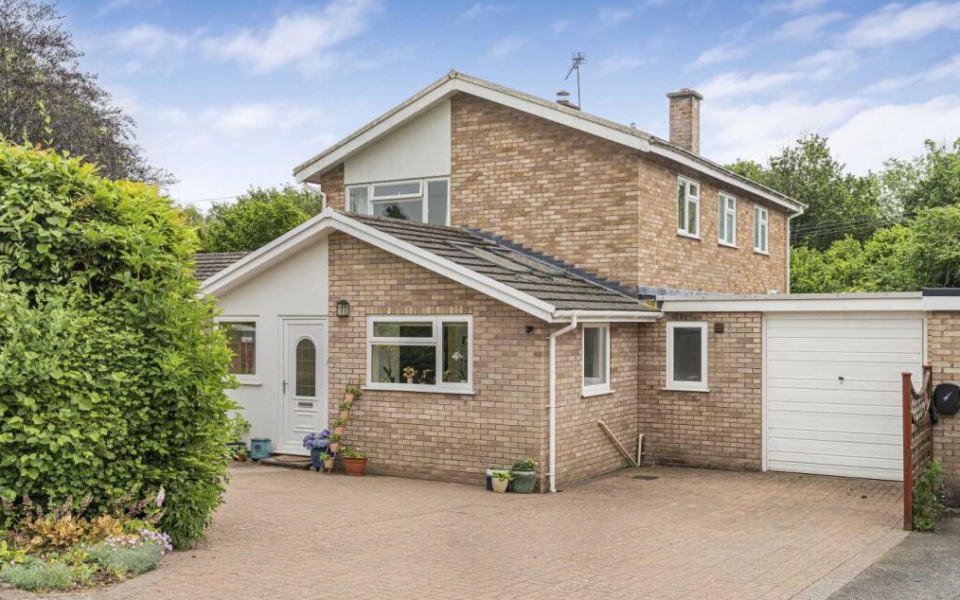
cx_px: 481
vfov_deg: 35.3
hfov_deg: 54.0
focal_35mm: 36
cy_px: 310
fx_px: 942
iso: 100
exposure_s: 1/125
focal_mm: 35
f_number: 9
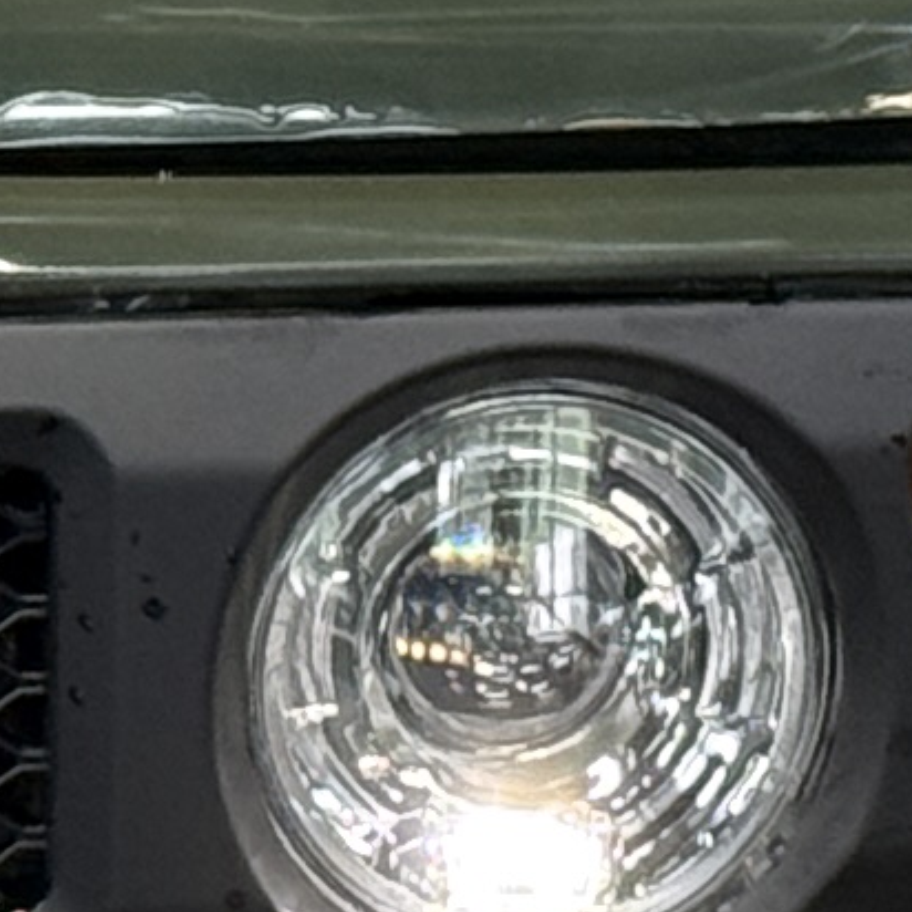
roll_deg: +0.6
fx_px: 12370
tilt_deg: -11.0
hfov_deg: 4.2
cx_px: -1005
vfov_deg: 4.2
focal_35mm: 415
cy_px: 394
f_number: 1.78
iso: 160
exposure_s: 1/60
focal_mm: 6.76
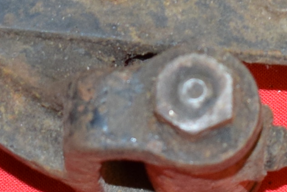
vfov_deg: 5.3
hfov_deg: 8.0
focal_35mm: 258
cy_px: -85
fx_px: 2058
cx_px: 215
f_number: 5
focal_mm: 24
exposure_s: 1/60
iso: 640
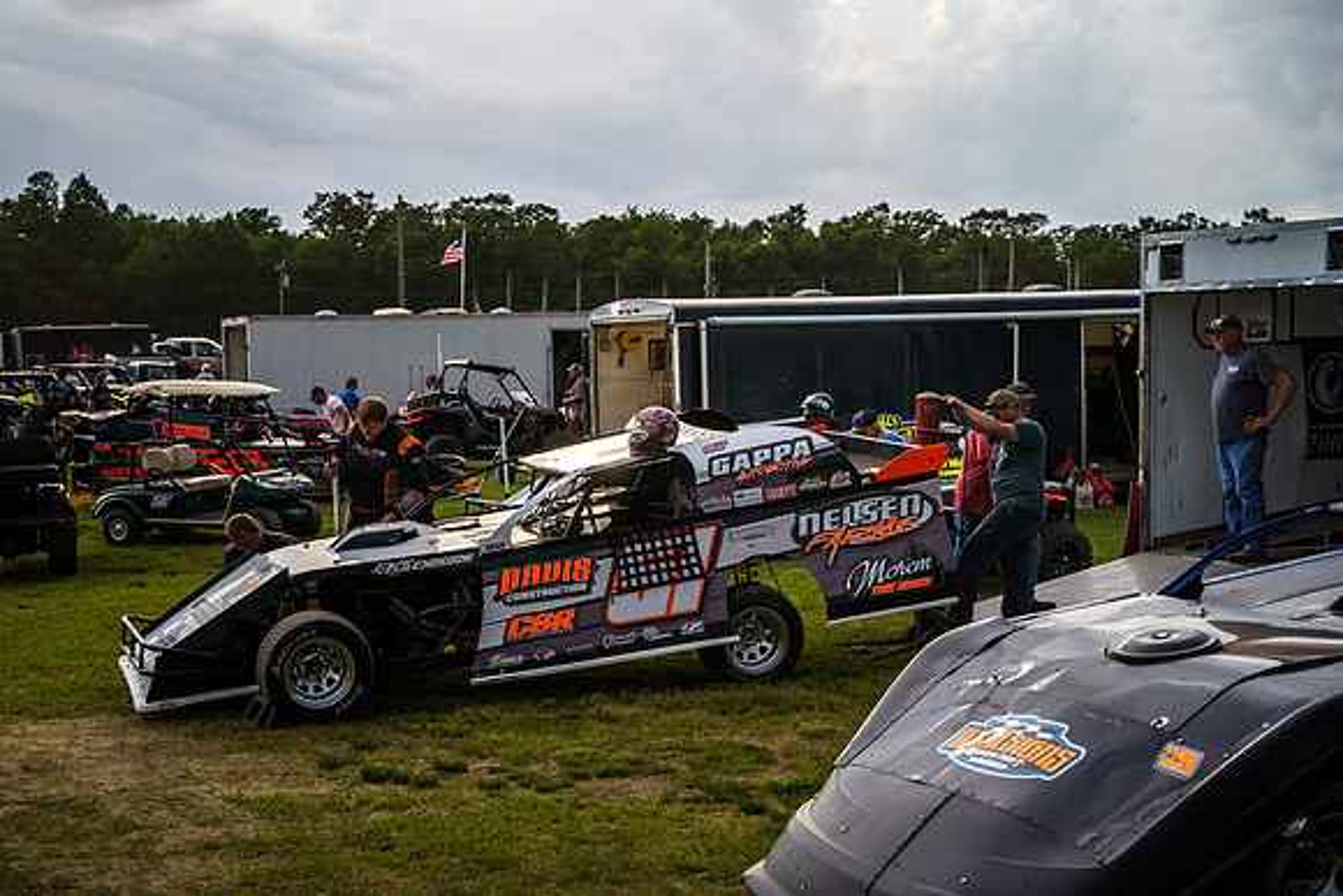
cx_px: 601
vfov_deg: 24.5
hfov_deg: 36.1
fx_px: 2059
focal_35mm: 55
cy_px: 483
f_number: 2.8
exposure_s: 1/6400
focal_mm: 49.1
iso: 1600
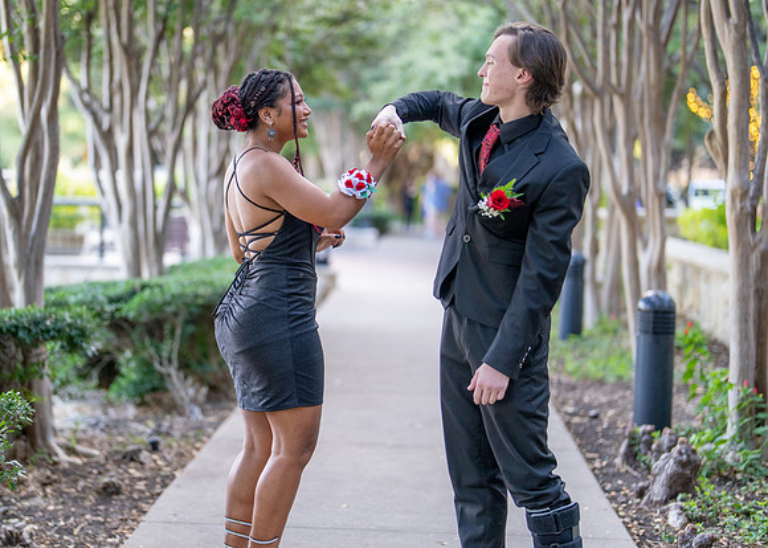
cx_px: 287
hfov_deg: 28.7
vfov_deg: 20.8
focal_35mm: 69
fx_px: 1495
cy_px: 272
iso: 400
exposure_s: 1/800
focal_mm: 50
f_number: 1.2
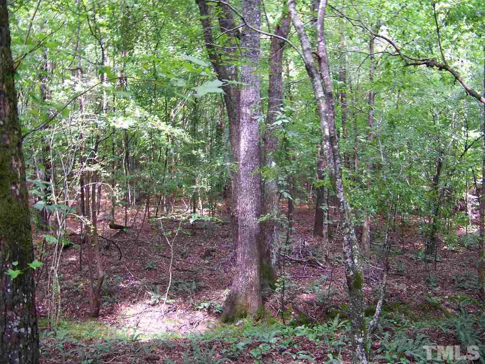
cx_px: 242
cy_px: 182
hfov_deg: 51.4
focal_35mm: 36
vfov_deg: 39.7
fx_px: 504
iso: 160
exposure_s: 1/30
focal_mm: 5.85
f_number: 2.8
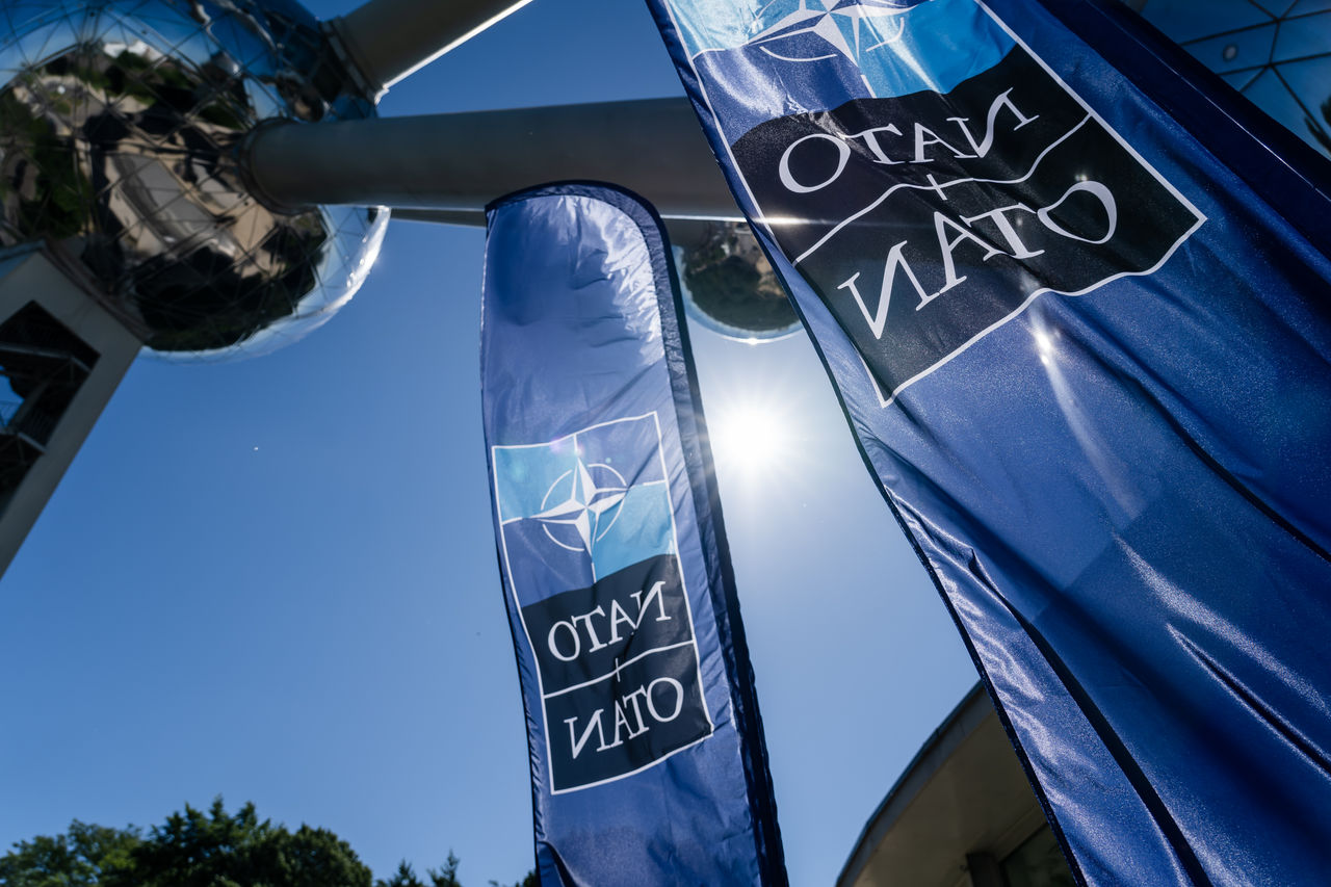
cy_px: 444
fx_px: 887
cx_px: 666
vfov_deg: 53.1
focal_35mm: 24
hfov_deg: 73.8
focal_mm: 24
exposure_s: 1/1600
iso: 100
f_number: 4.5
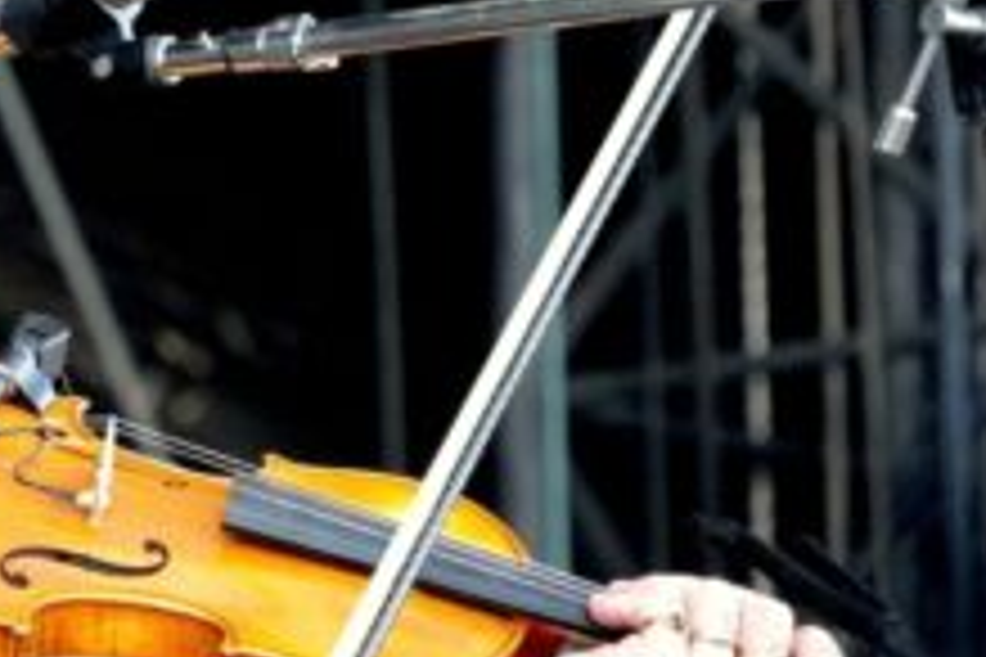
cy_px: 518
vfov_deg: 2.0
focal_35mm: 678
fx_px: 18561
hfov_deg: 3.0
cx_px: -63
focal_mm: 129
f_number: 5.6
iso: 1600
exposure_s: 1/200
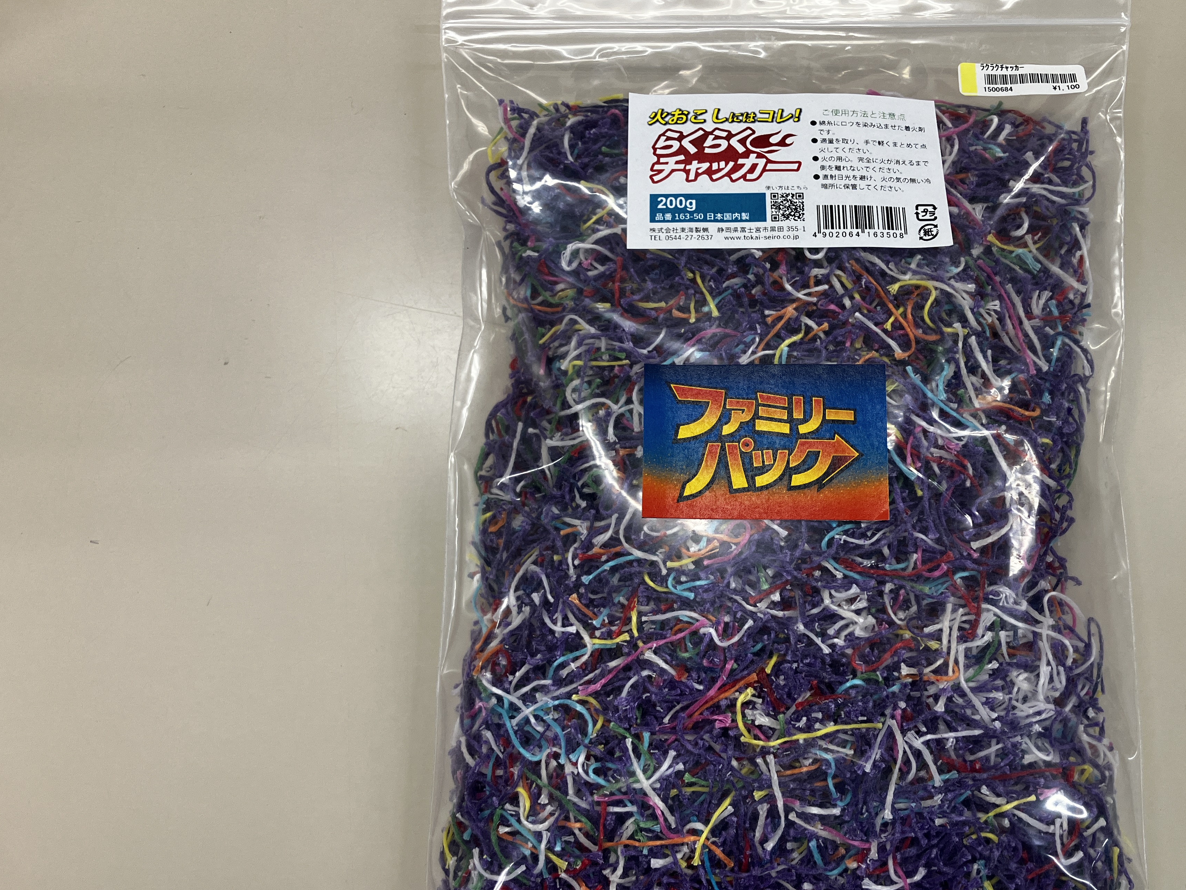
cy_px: 511
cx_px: 692
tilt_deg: -80.2
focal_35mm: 33
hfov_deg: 55.1
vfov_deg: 42.8
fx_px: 1131
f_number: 1.8
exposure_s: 1/100
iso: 64
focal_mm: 3.99
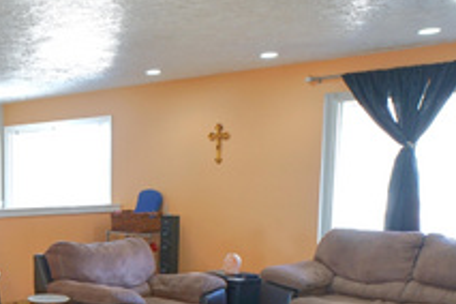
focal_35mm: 54
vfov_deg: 24.1
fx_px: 684
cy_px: 290
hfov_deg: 33.5
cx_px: -6
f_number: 7.1
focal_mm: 18
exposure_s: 1/15
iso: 400
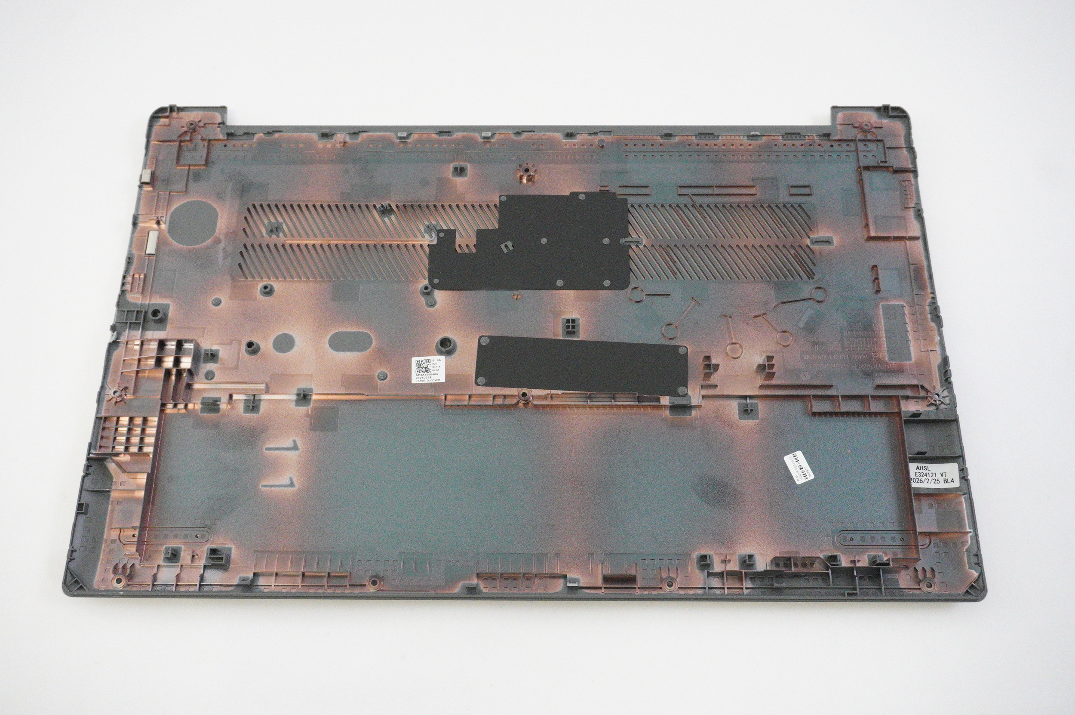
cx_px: 538
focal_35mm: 36
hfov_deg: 53.2
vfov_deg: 36.8
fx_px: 1074
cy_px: 358
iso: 8000
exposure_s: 1/400
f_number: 5.6
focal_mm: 24
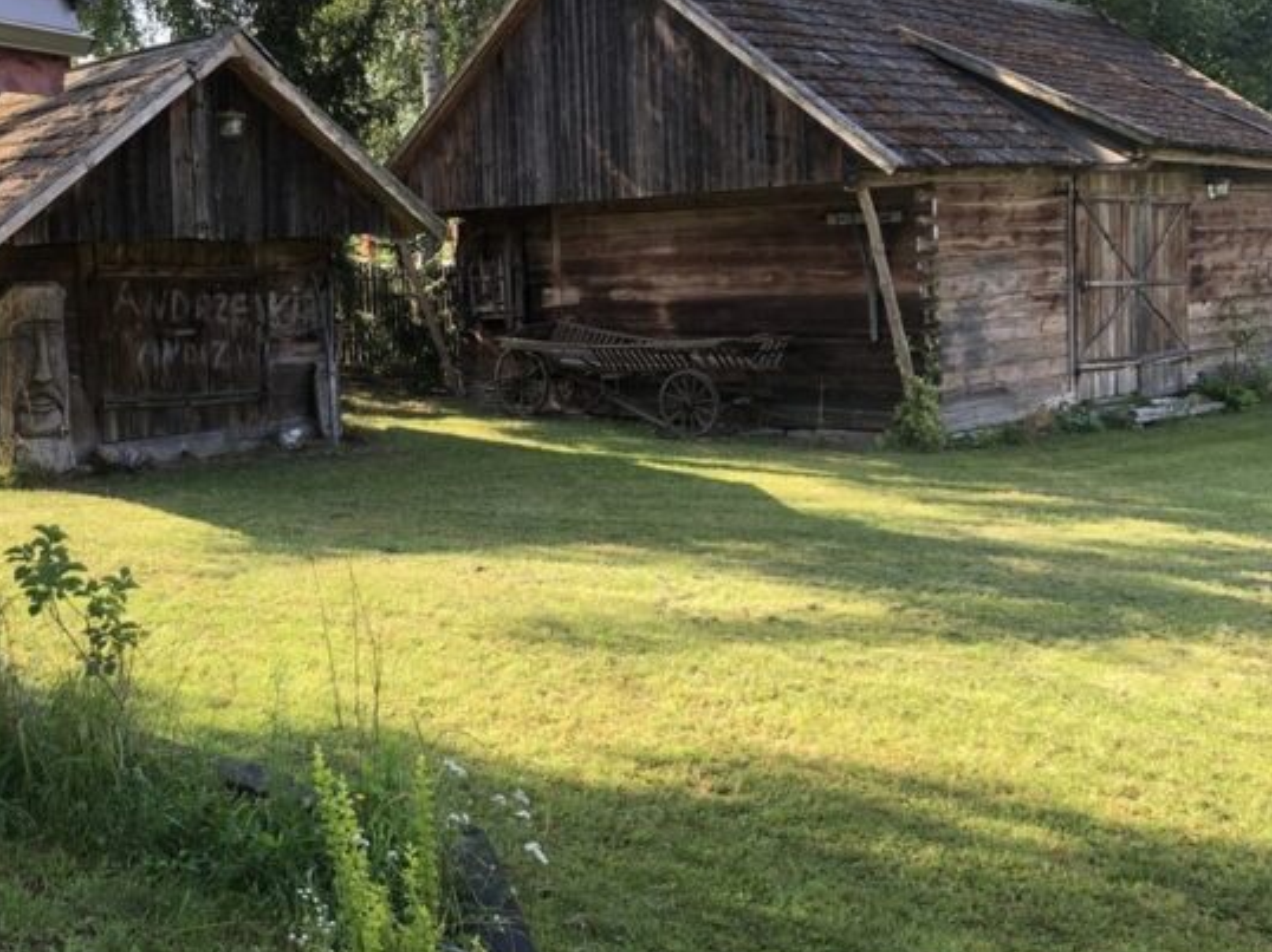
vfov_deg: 35.5
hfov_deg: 46.0
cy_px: 300
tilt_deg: -4.3
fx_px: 1469
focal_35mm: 40
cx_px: 409
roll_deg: +2.0
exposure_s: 1/235
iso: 20
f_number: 1.8
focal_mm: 3.99
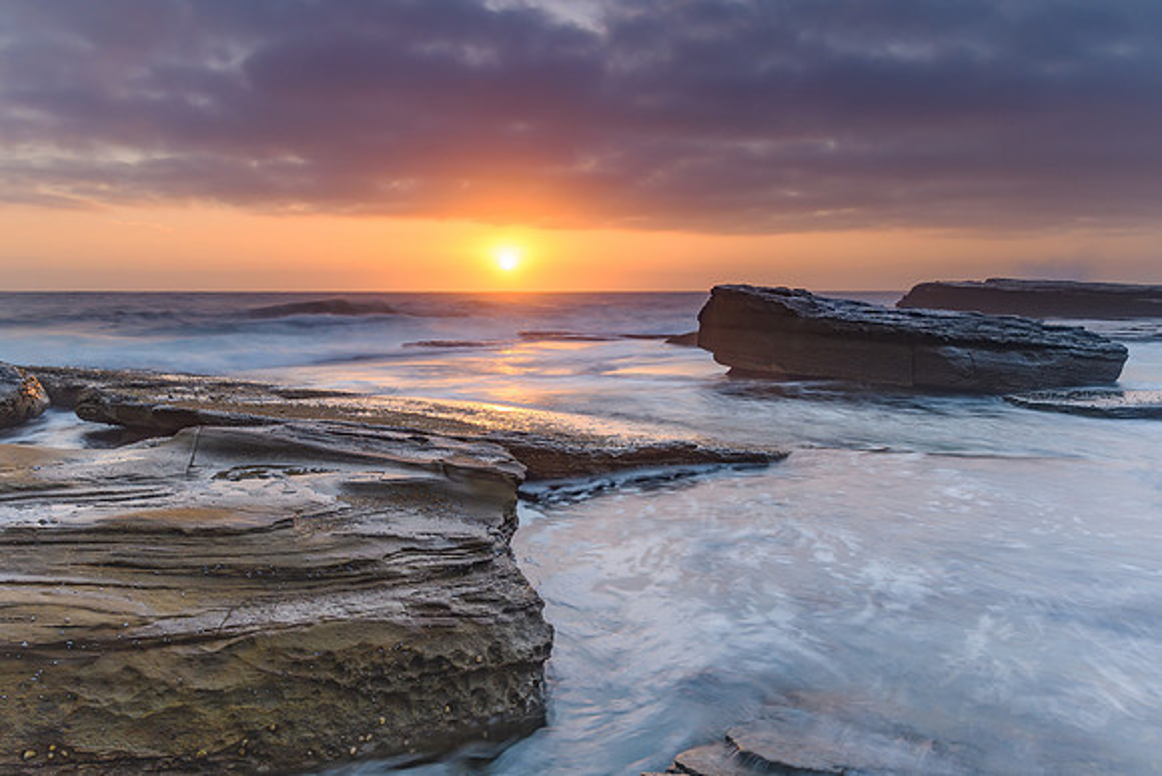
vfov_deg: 51.5
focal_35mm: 25
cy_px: 388
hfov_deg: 71.8
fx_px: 803
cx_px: 581
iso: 50
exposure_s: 1.3
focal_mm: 16
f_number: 10
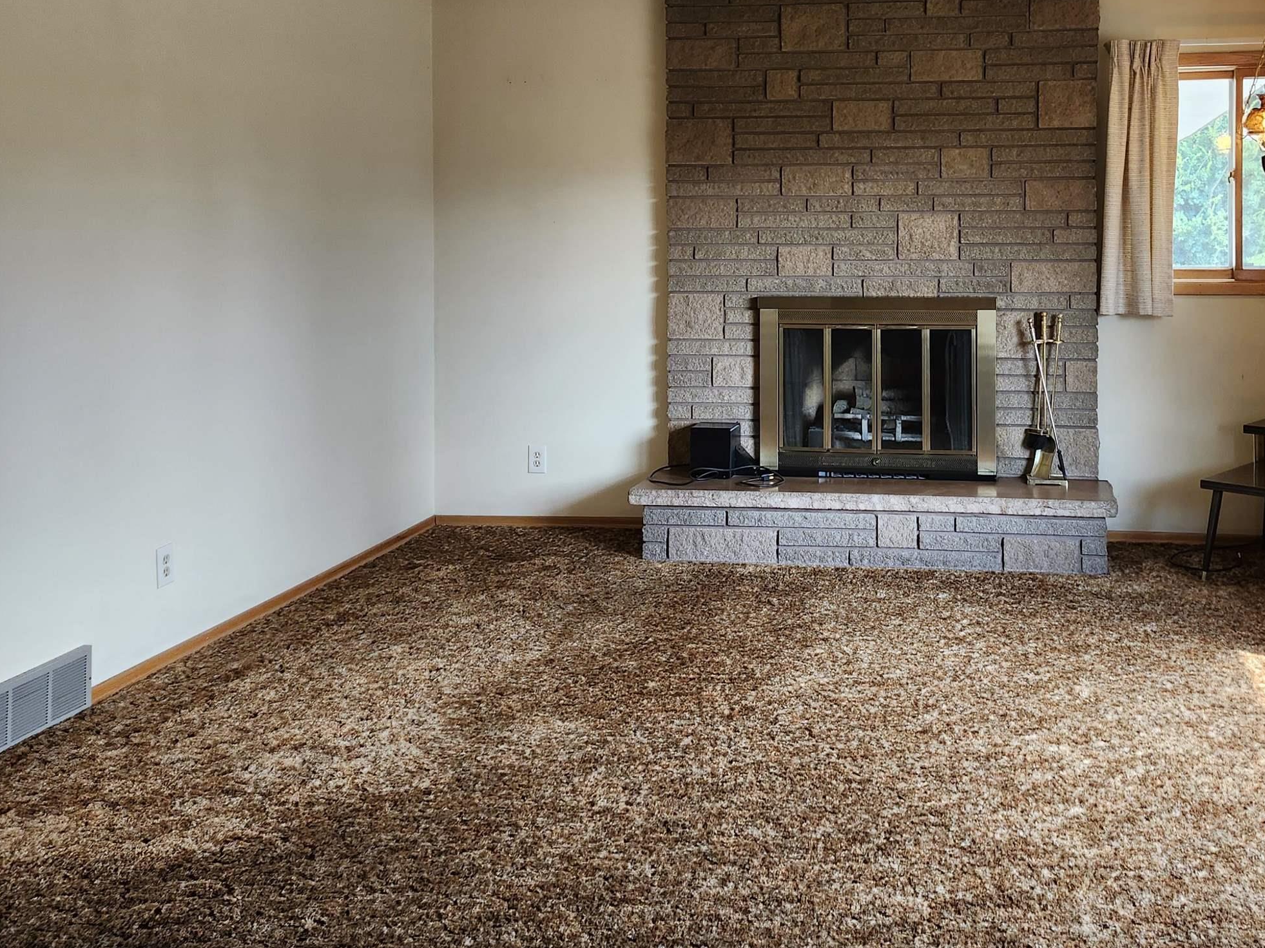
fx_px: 1315
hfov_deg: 50.5
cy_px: 230
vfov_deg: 38.6
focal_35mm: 36
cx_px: 831
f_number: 1.8
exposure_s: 1/180
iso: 200
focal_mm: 5.54
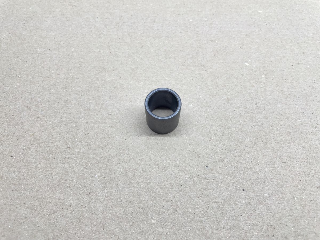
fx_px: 240
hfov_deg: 67.3
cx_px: 160
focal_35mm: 26
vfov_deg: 53.1
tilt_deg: -64.3
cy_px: 120
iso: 64
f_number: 1.6
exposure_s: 1/100
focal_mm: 4.2
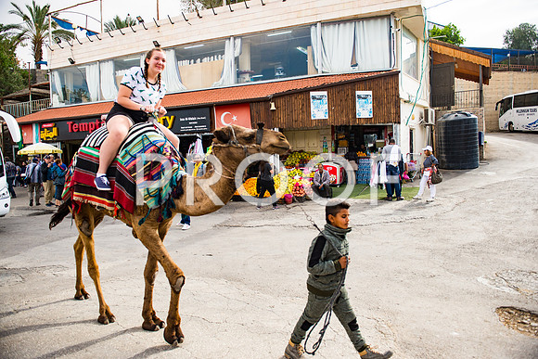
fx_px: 359
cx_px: 269
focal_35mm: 24
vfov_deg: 53.2
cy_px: 180
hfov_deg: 73.7
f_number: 2.8
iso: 200
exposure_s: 1/1600
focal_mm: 24
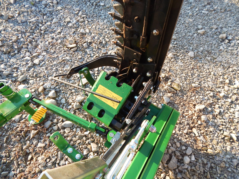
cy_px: 90
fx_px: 152
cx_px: 120
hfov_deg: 76.4
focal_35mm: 22
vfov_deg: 61.1
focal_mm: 4
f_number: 3
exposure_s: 1/200
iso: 125
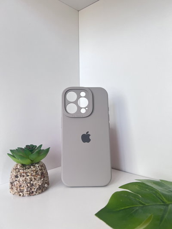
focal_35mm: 26
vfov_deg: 67.3
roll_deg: +2.2
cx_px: 86
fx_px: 172
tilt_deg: -2.1
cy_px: 114
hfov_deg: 53.1
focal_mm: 5.7
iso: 125
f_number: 1.5
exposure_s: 1/118
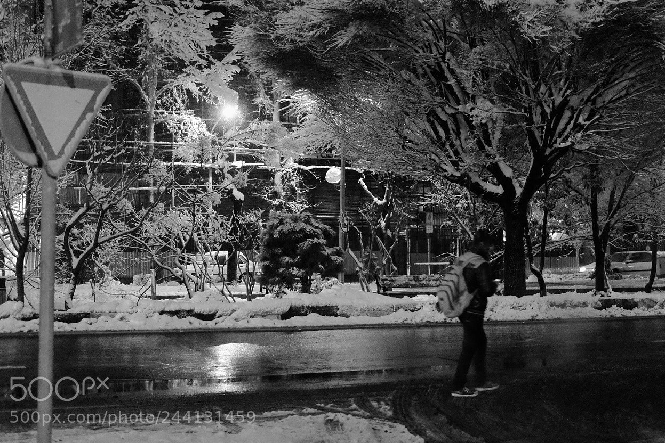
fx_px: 1256
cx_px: 403
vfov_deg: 20.0
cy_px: 175
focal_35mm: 68
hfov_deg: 29.6
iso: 3200
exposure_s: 1/60
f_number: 2
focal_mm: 35
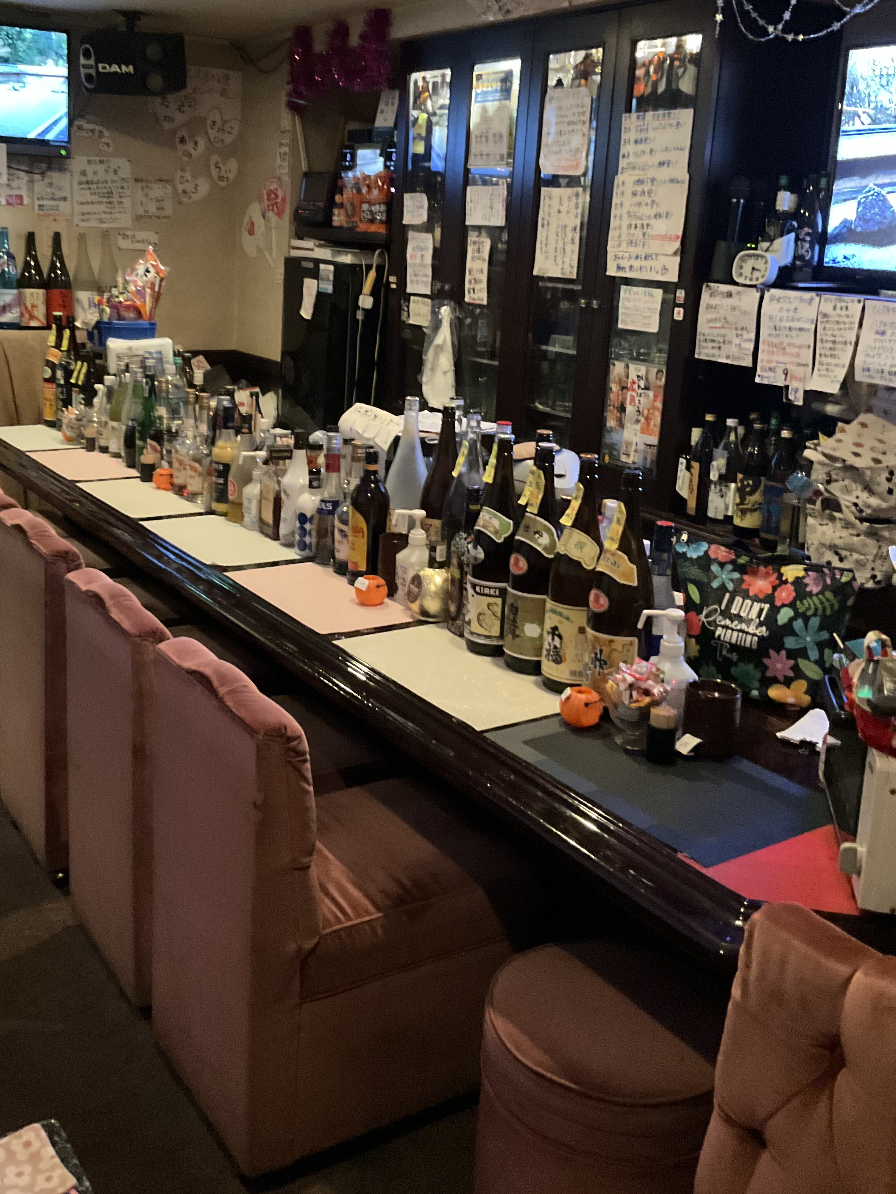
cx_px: 388
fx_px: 1242
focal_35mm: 36
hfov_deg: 39.6
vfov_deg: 51.0
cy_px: 472
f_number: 1.8
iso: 500
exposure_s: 1/24
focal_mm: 3
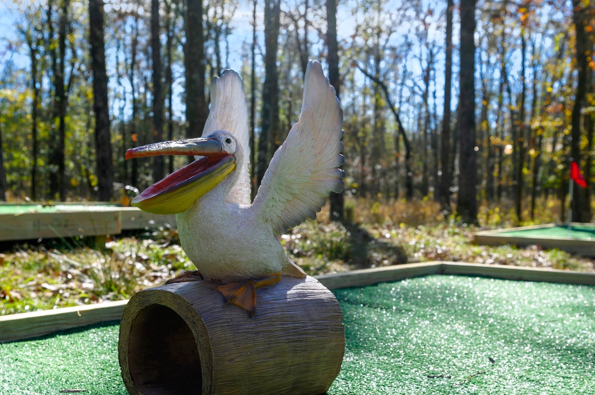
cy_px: 257
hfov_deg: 47.6
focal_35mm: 41
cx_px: 262
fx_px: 673
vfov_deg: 32.6
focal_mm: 27.5
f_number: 8
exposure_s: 1/320
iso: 320
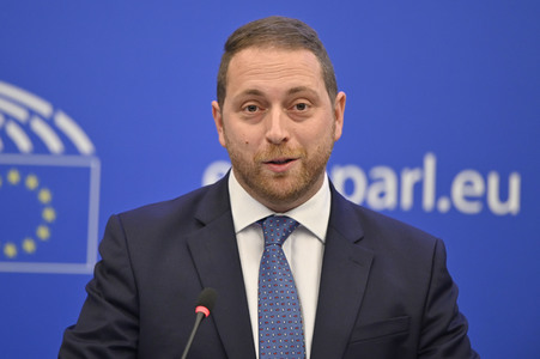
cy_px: 180
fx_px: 2998
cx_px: 270
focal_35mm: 200
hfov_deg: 10.3
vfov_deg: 6.9
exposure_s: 1/320
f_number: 2.8
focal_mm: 200
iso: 2000
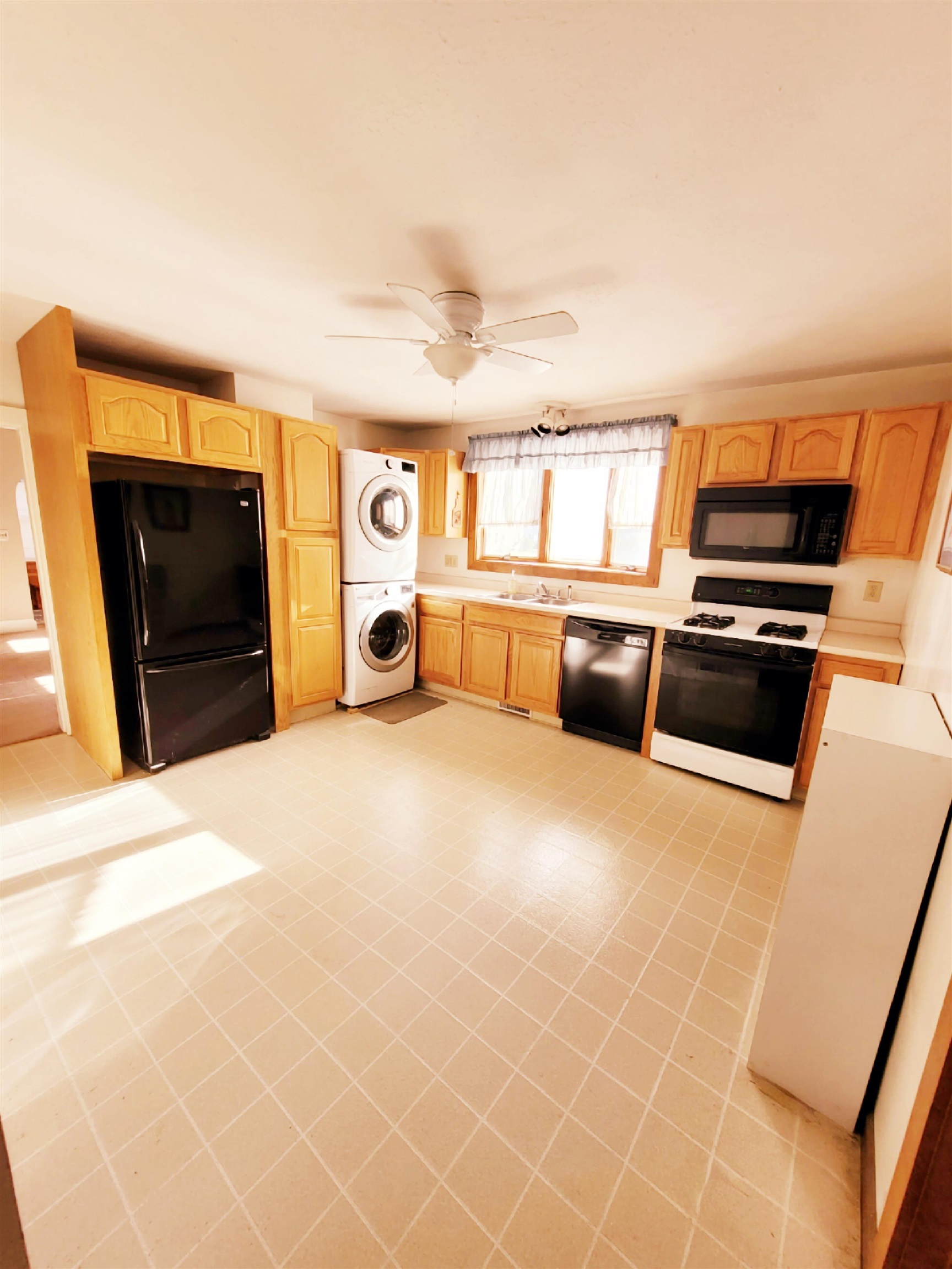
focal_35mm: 13
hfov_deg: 89.9
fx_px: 477
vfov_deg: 106.2
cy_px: 634
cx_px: 476
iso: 50
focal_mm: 1.74
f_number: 2.2
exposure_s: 1/50
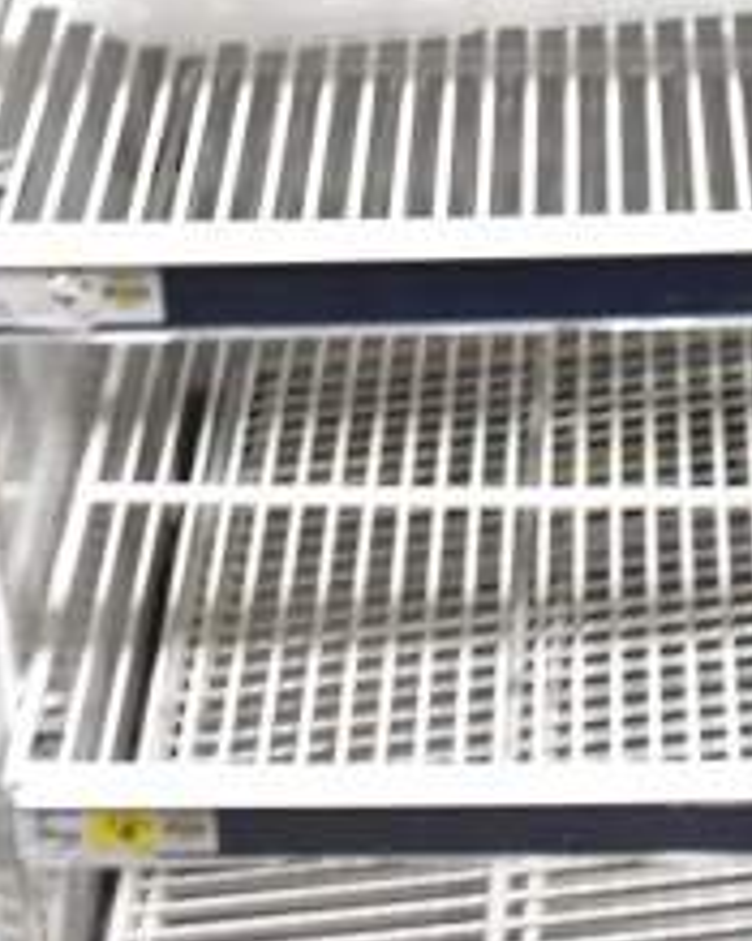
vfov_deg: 16.5
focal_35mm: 106
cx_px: 739
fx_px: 2951
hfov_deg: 14.3
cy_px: -475
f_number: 3.5
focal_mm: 18
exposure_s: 1/30
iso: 280
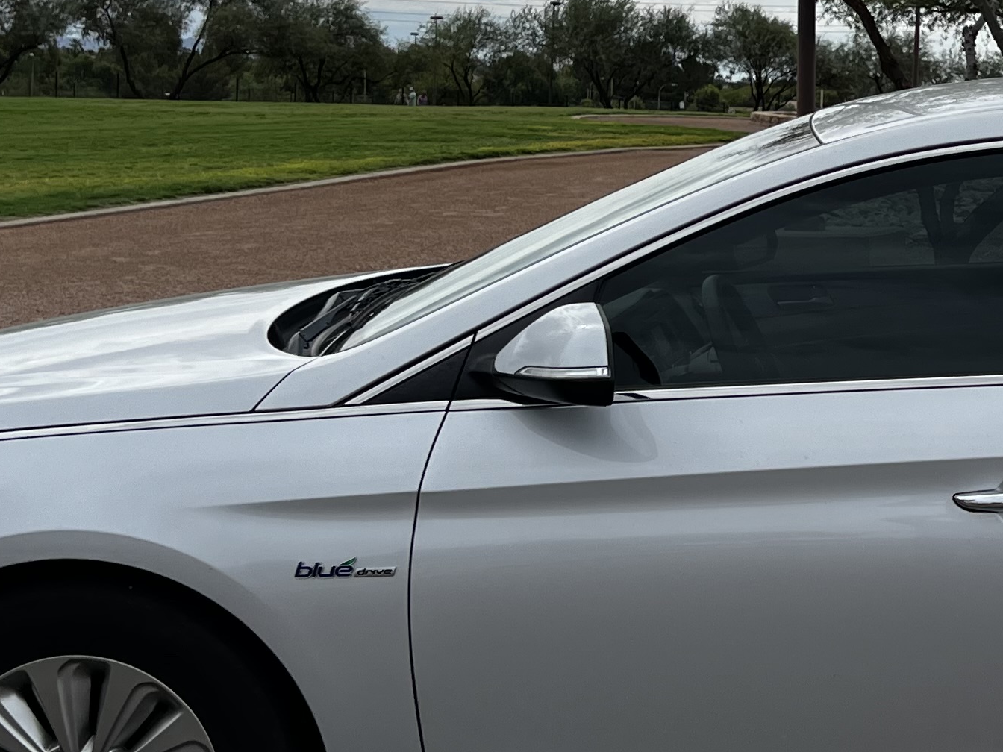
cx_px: 1030
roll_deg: -2.9
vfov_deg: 18.8
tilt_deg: -3.2
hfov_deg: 23.8
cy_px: 216
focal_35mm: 78
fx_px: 2260
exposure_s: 1/7463
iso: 50
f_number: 1.5
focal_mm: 5.7
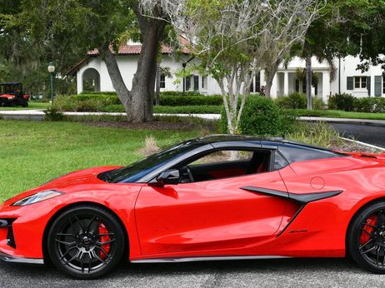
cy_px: 148
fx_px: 711
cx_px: 232
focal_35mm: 64
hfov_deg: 30.2
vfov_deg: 22.9
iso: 180
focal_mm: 24
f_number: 8
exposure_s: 1/250
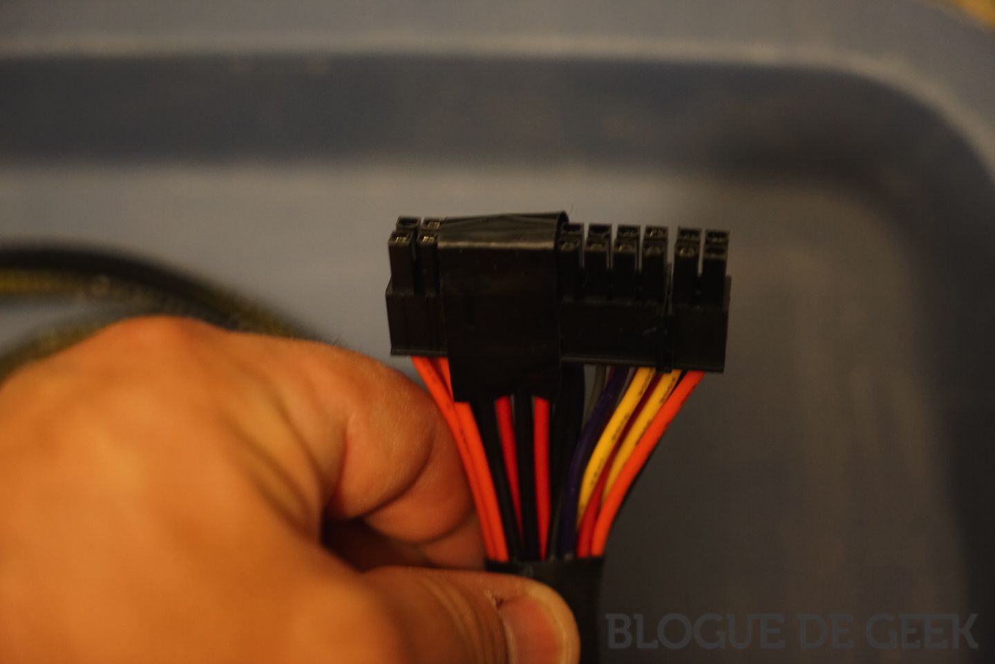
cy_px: 332
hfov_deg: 28.8
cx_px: 498
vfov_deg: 19.5
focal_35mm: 70
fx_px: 1935
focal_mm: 70
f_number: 4
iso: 3200
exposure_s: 1/15
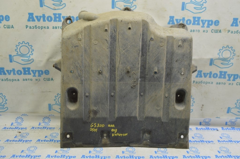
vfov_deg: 39.9
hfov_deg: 57.3
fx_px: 220
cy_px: 80
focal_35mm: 33
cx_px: 120
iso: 400
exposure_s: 1/20
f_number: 5.6
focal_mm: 22
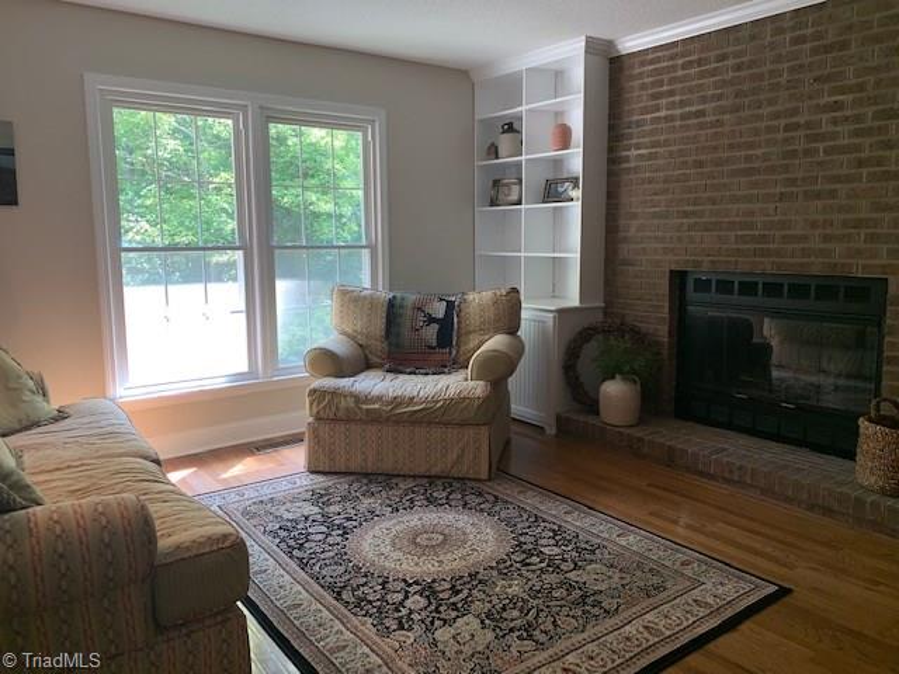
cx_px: 450
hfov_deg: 67.3
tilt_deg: -6.8
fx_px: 675
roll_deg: -1.0
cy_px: 337
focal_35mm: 26
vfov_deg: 53.1
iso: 25
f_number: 1.8
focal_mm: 4.25
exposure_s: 1/48
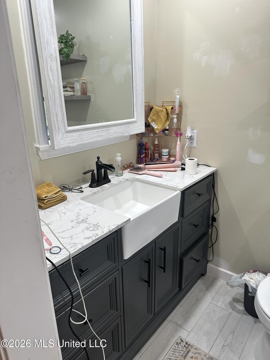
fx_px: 250
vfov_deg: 71.6
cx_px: 135
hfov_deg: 56.8
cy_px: 180
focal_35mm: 24
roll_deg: +0.2
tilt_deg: -21.1
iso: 125
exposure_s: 1/120
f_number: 1.78
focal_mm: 6.86
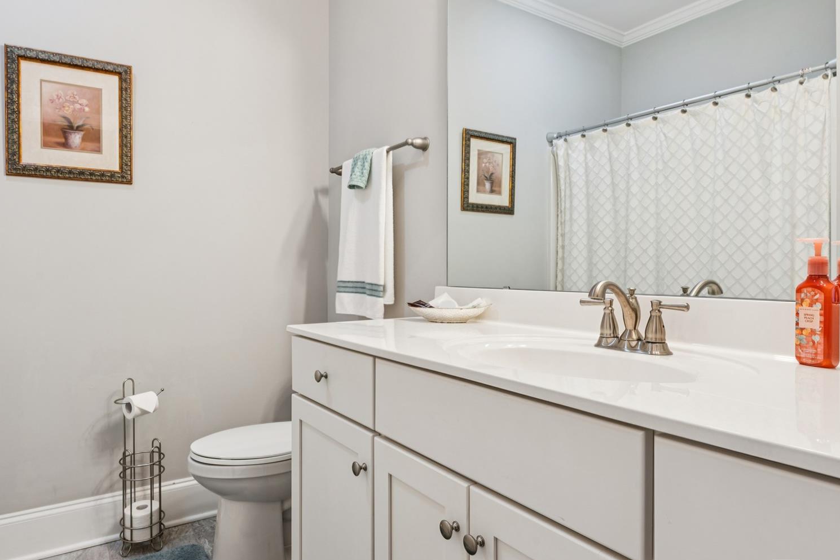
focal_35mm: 23
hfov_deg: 76.6
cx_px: 375
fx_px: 529
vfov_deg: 55.8
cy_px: 286
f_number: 13
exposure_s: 1/3.33
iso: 200
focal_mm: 16.5
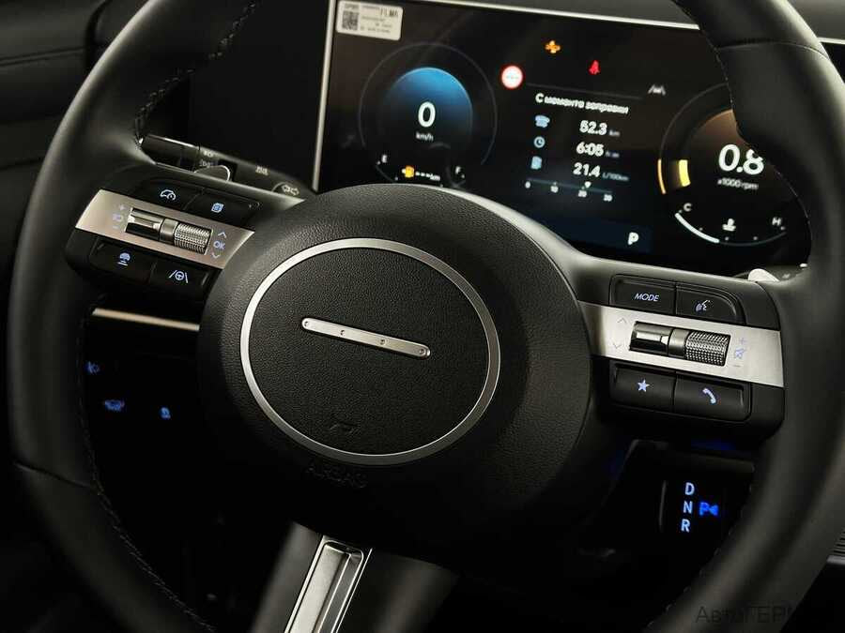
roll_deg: -3.6
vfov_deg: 30.3
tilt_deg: -20.9
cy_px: 316
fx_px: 1172
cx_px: 422
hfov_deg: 39.7
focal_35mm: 48
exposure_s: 1/50
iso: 125
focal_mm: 6.86
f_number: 1.78
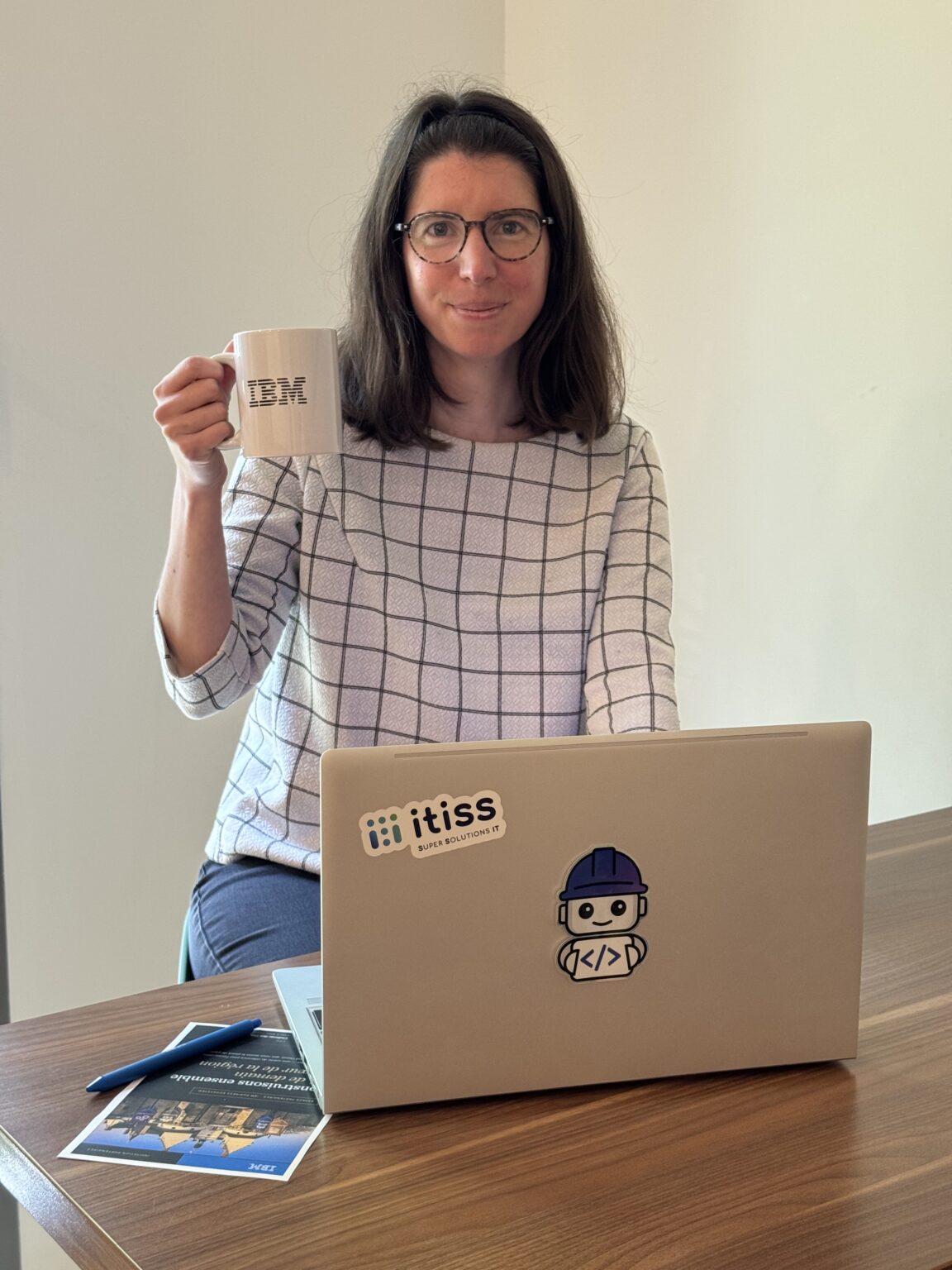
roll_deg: +0.4
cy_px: 635
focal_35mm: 48
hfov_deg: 30.3
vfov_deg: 39.7
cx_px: 476
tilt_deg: -10.5
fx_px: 1760
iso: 250
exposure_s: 1/33
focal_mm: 6.76
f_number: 1.78
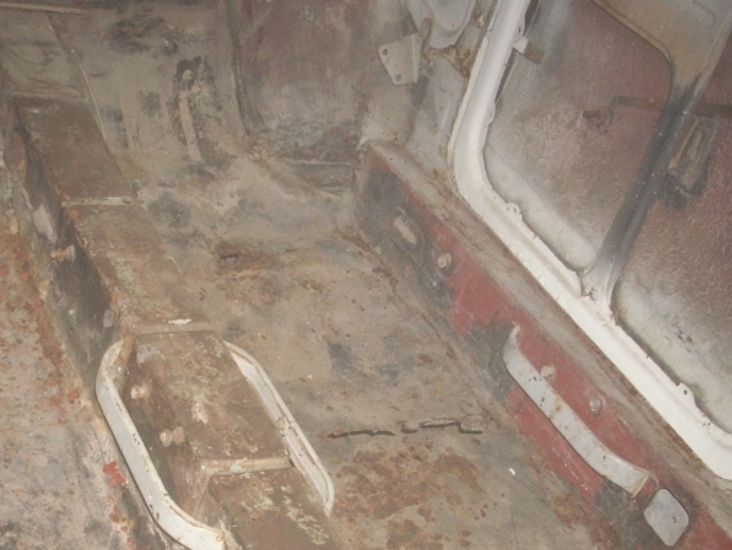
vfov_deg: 26.4
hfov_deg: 34.5
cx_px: 222
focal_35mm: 55
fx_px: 1163
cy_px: 358
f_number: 2.8
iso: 200
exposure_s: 1/60
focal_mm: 6.2
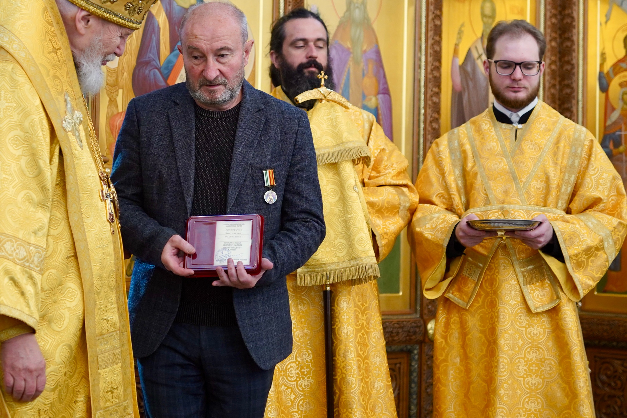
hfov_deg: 29.4
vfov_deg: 19.9
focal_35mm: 68
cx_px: 241
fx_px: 1189
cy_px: 156
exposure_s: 1/160
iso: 1250
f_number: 2.8
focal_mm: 50.2
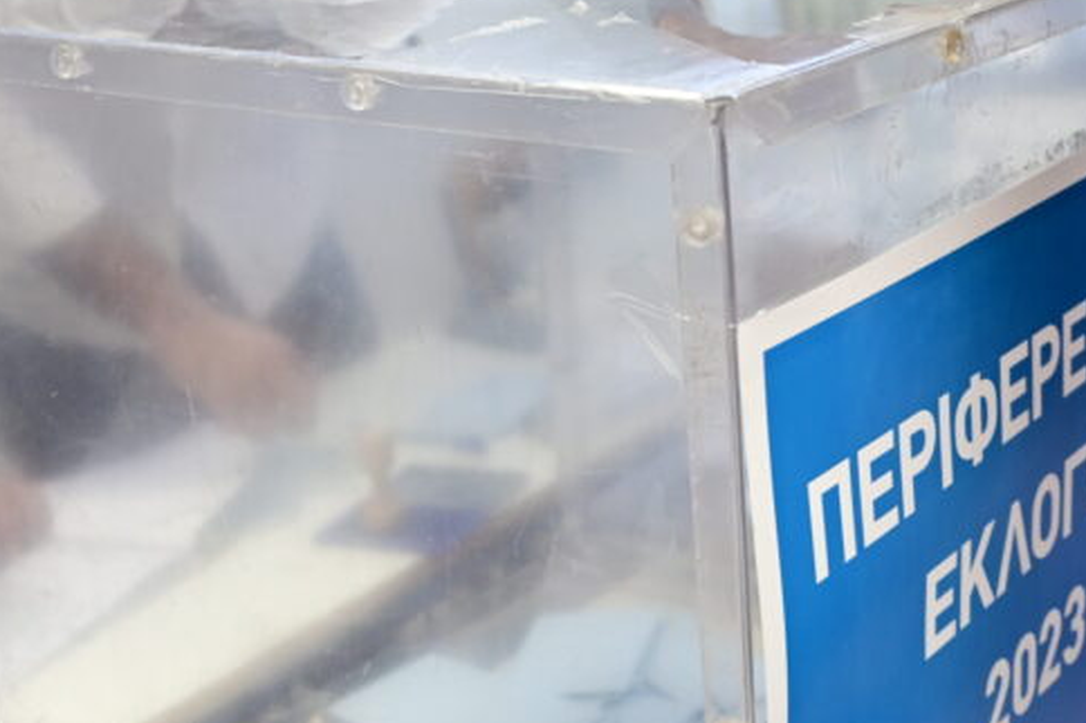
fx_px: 1929
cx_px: 821
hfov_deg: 30.9
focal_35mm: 64
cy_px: 390
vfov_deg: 21.2
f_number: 4
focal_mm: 31
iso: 1000
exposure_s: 1/160
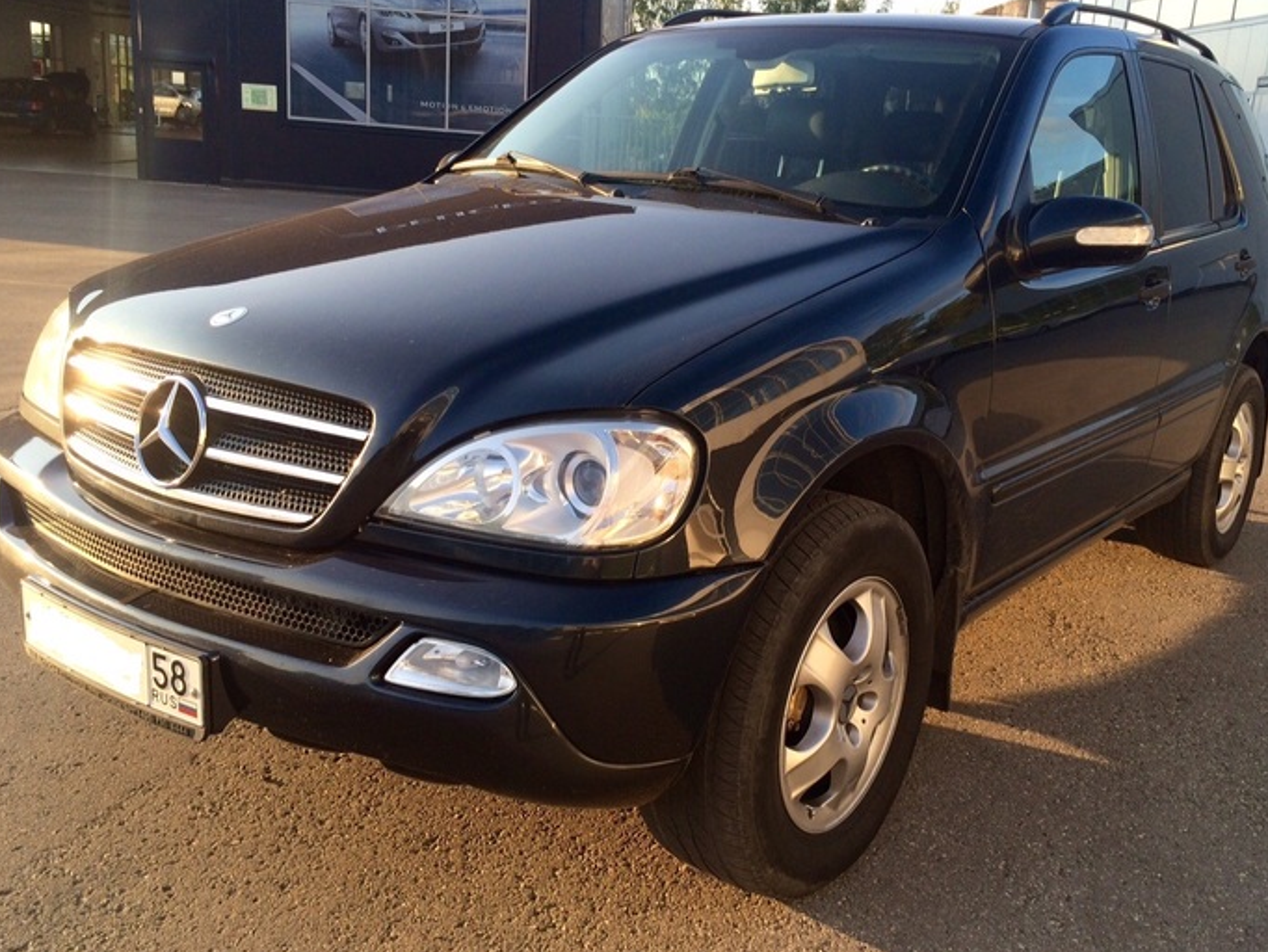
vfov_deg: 41.8
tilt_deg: -14.8
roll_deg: -4.0
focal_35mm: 34
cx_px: 692
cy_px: 467
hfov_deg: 53.9
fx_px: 1246
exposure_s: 1/323
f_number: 2.2
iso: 32
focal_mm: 4.15
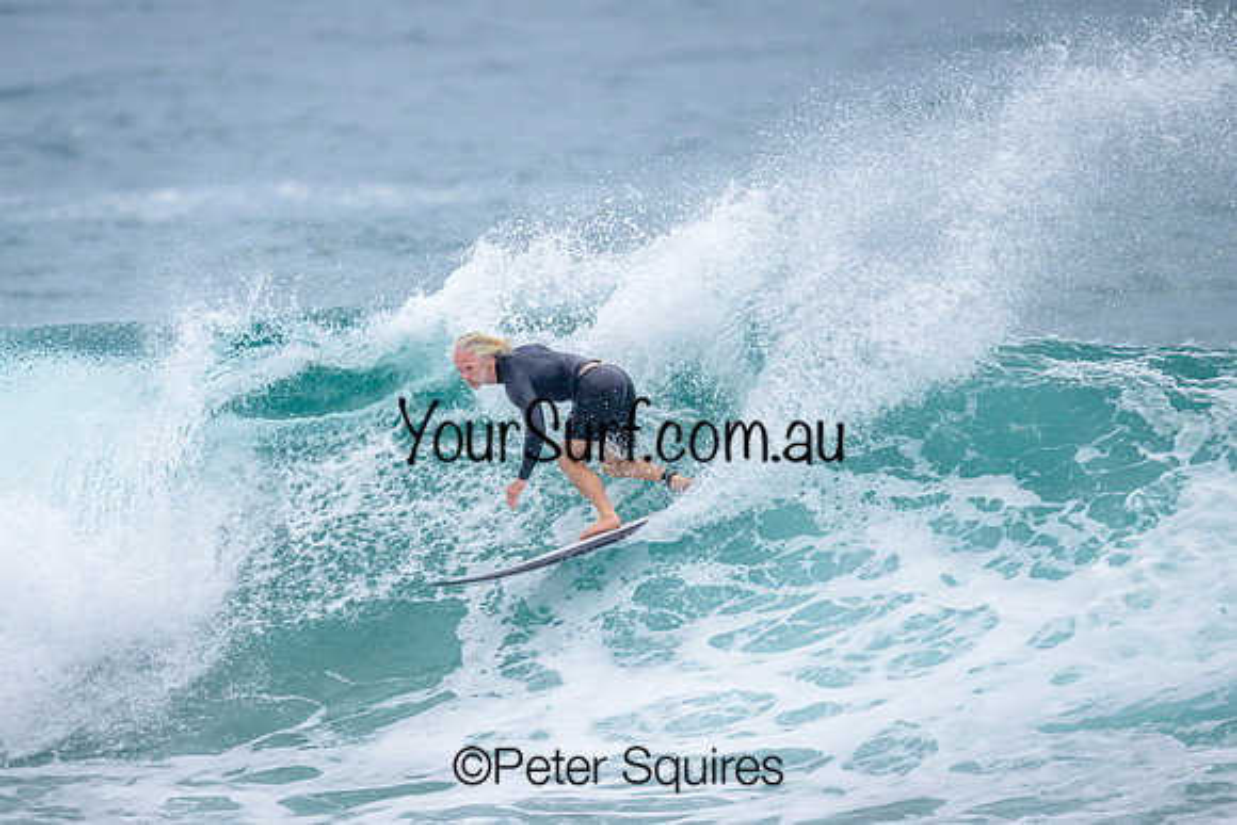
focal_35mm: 1100
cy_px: 332
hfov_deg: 1.9
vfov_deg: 1.3
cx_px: 566
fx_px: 37804
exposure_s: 1/2000
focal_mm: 800
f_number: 6.3
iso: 400
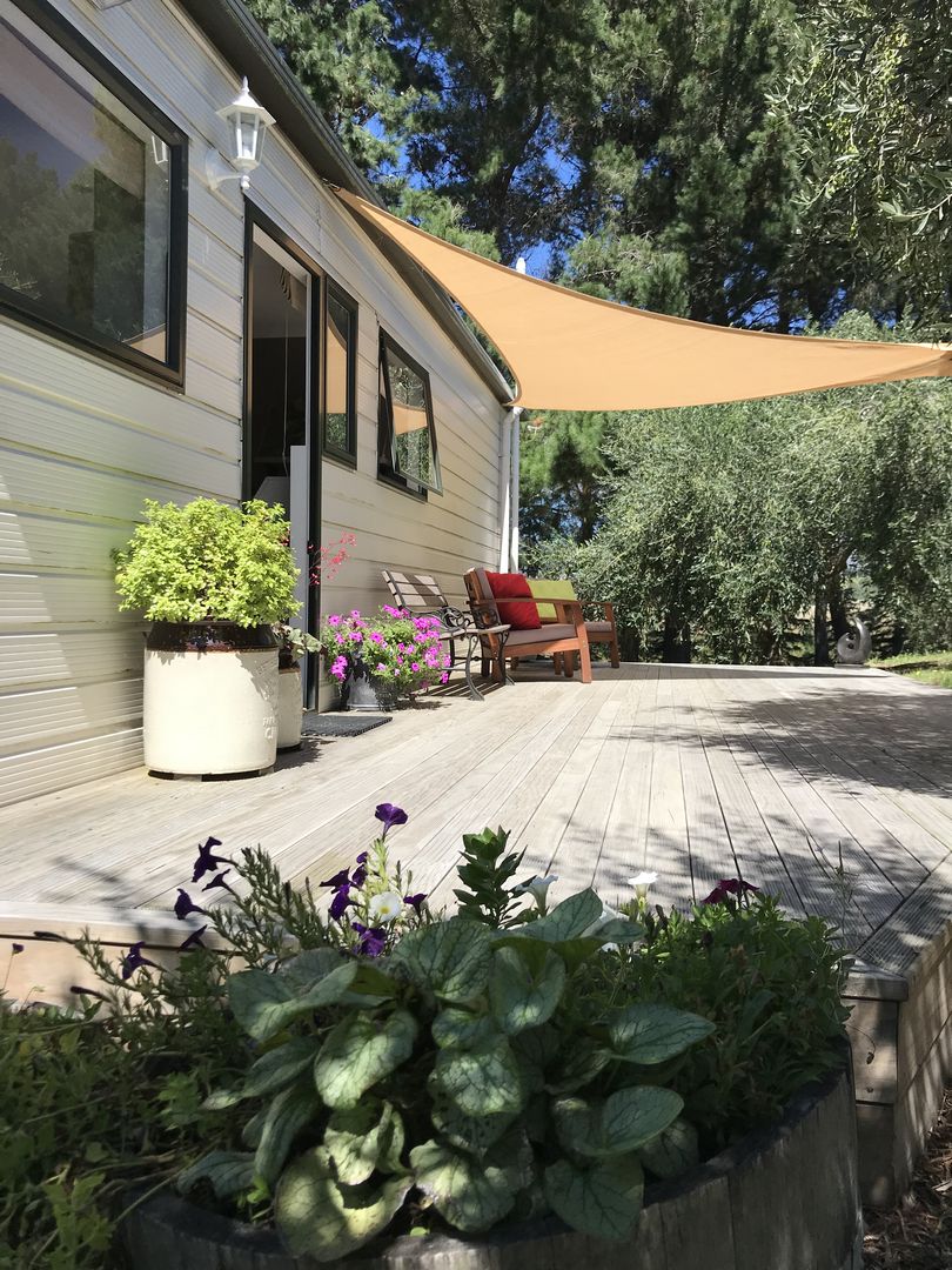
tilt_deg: -0.7
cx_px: 476
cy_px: 635
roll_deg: -0.9
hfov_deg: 49.7
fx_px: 1027
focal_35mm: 28
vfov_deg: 63.4
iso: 20
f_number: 1.8
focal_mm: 3.99
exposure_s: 1/1520
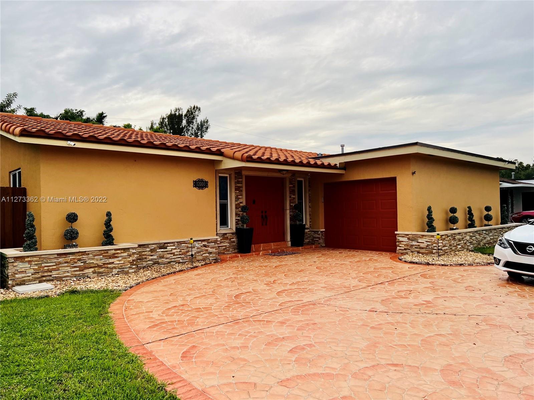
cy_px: 200
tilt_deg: +0.7
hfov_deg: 67.3
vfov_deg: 53.1
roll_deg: +0.7
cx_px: 267
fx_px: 401
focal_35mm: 26
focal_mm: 5.7
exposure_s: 1/256
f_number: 1.5
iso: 40
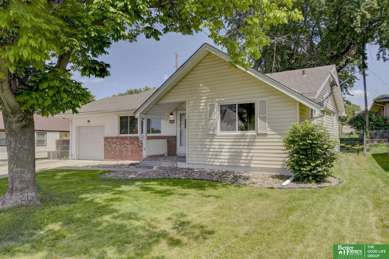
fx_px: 275
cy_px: 130
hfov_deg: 70.4
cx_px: 194
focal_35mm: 26
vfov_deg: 50.4
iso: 400
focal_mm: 17
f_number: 8
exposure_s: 1/500
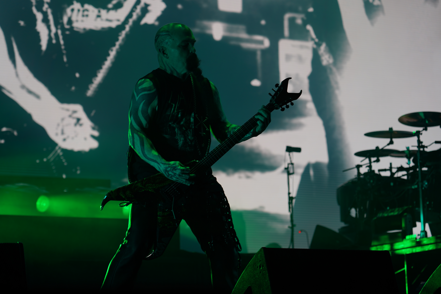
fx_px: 1286
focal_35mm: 105
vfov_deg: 13.0
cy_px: 147
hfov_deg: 19.5
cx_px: 220
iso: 100
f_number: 4
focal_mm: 105
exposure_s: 1/125
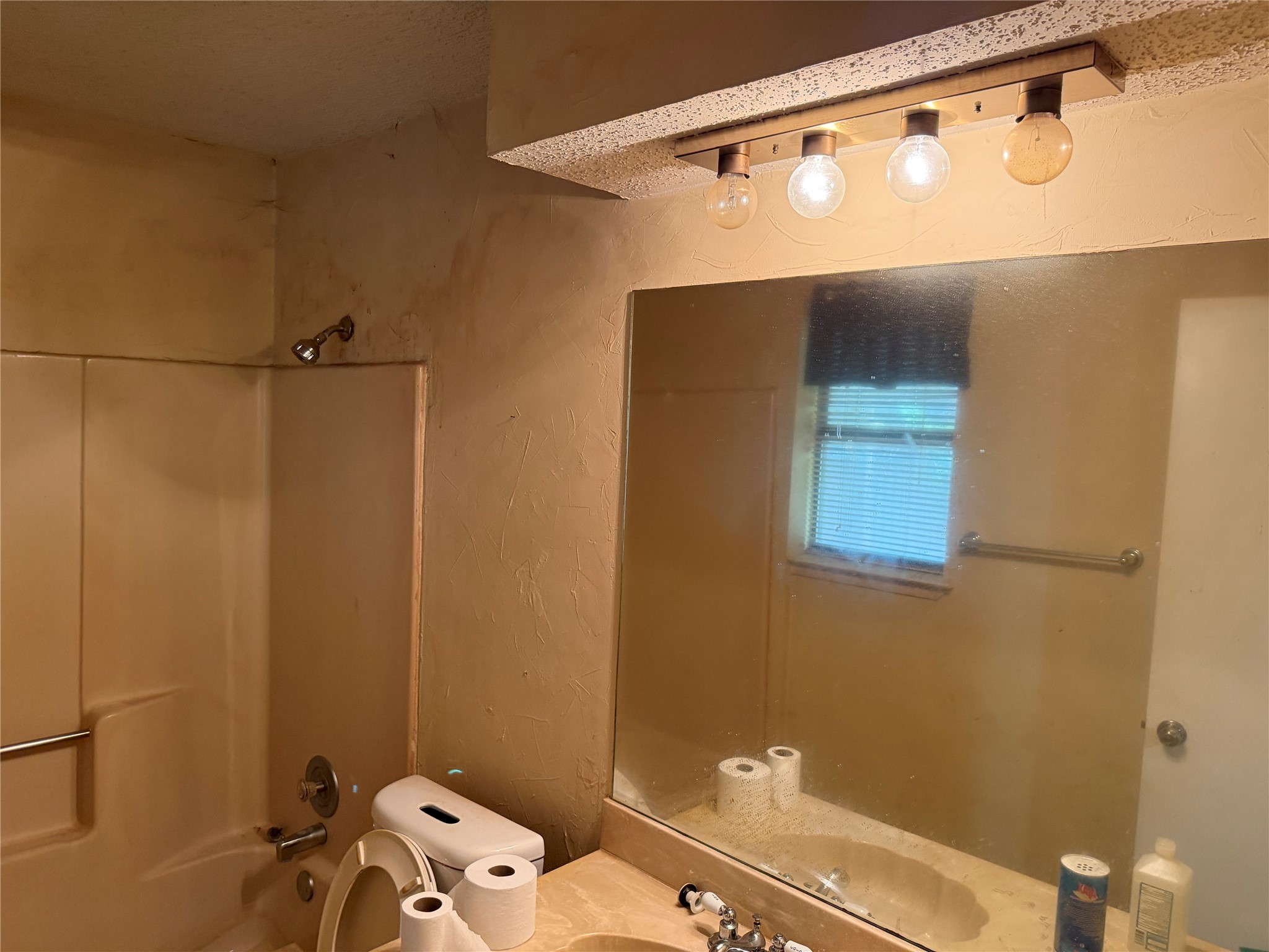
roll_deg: -2.3
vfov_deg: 56.8
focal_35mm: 24
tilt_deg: -1.7
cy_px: 476
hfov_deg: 71.6
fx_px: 880
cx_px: 634
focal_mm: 6.76
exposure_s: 1/60
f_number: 1.78
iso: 320
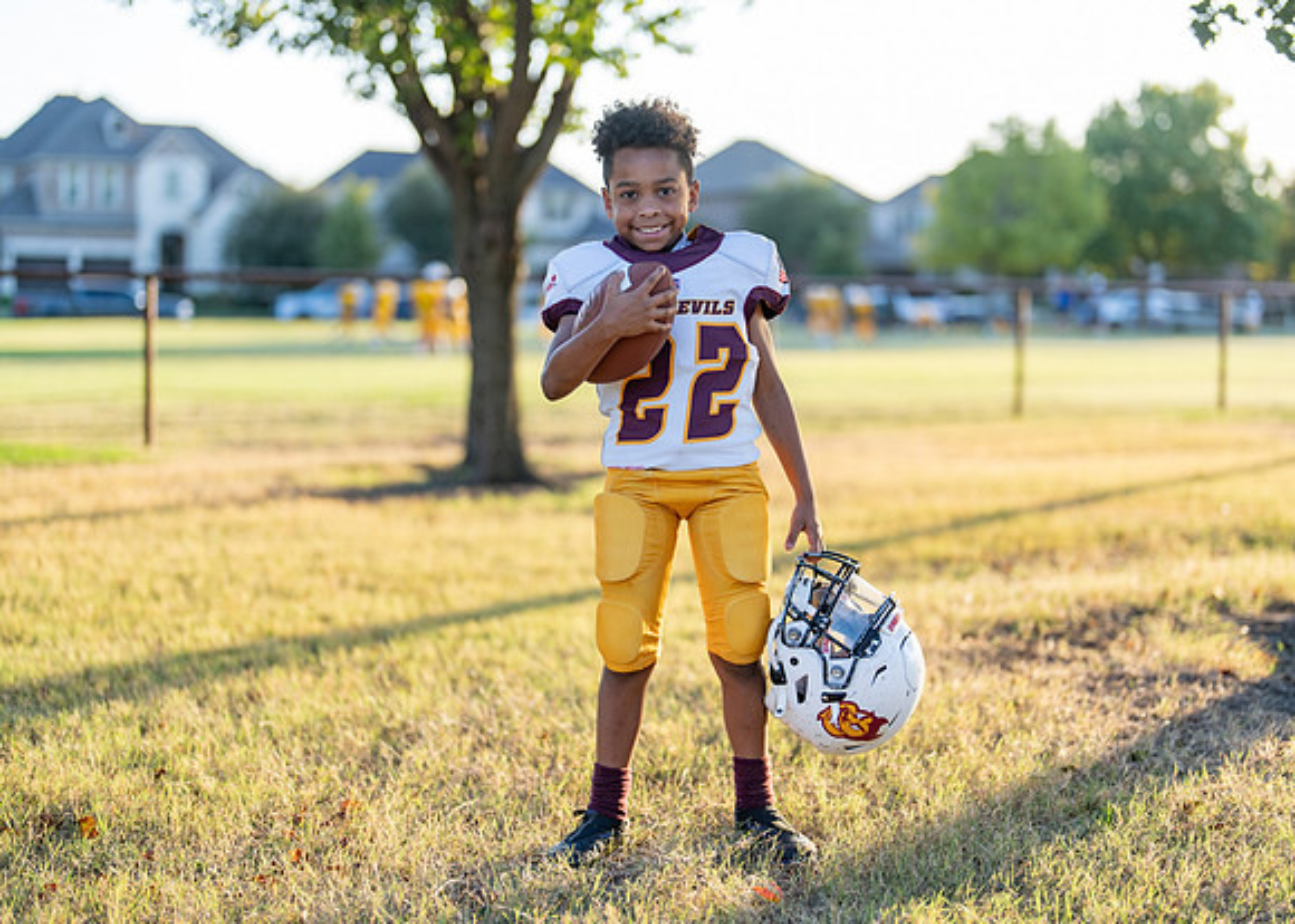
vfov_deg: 25.2
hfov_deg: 34.8
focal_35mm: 56
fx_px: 2064
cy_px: 466
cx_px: 697
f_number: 1.2
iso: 100
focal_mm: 50
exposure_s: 1/1000
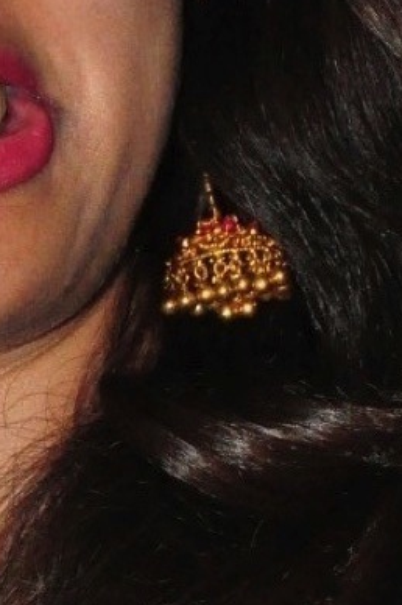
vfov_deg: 2.8
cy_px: 426
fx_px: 12304
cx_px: -26
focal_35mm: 733
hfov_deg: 1.9
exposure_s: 1/125
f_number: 7.1
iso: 3200
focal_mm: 105
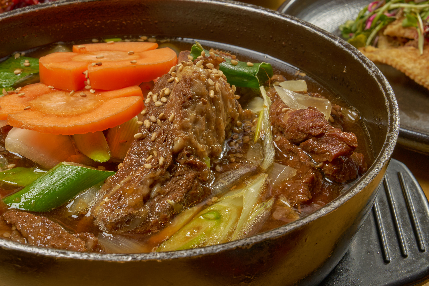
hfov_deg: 28.8
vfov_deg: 19.5
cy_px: 146
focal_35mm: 70
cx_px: 181
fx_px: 834
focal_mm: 46
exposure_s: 1/100
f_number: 20
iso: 100
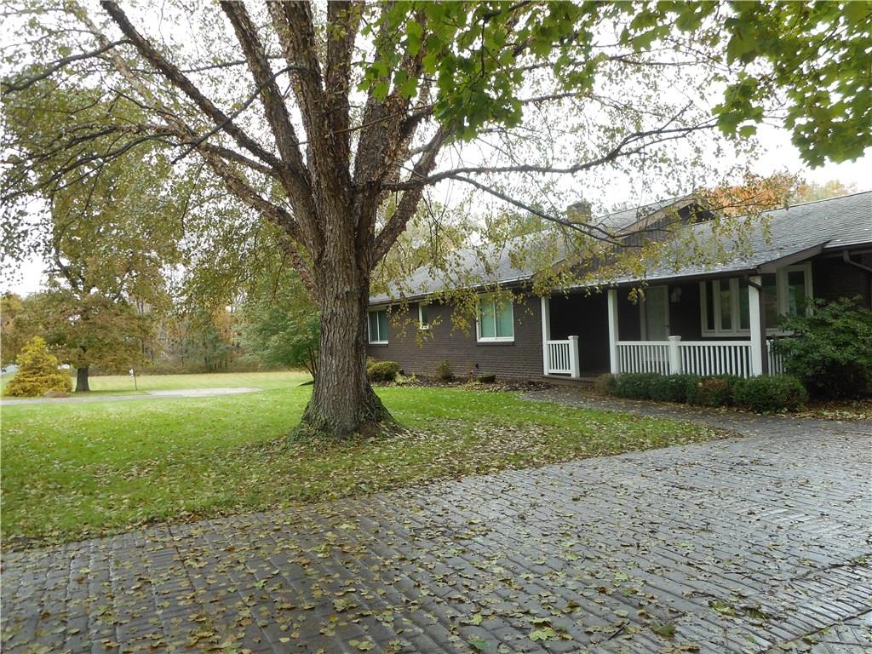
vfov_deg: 54.9
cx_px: 436
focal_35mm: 25
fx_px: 630
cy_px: 327
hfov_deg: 69.4
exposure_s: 1/50
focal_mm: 4.5
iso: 80
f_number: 3.7
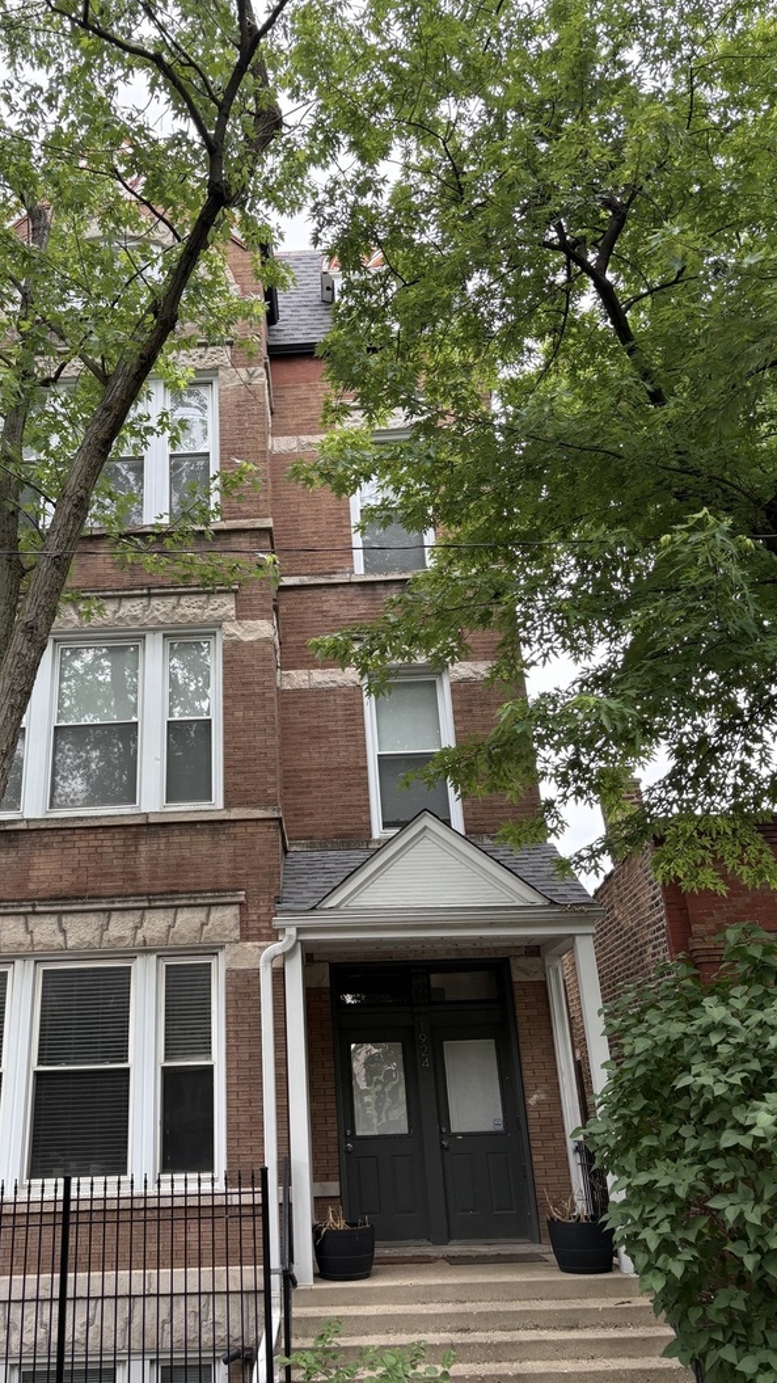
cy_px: 703
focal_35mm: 29
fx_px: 1063
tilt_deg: +24.5
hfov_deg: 39.8
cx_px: 283
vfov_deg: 66.1
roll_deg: +1.6
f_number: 1.6
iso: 64
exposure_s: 1/233
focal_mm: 5.96
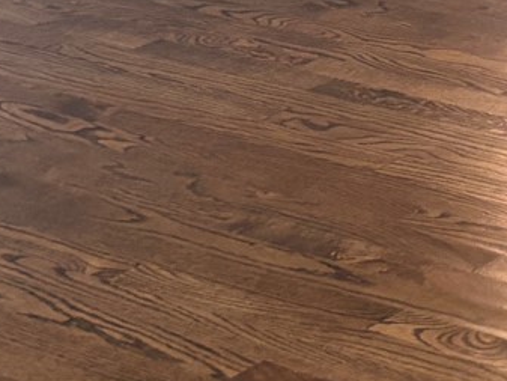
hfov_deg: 10.1
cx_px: 1398
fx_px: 2315
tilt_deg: -7.3
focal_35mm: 158
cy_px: -497
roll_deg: +0.3
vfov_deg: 8.6
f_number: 1.6
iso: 125
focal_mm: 5.96
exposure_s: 1/60
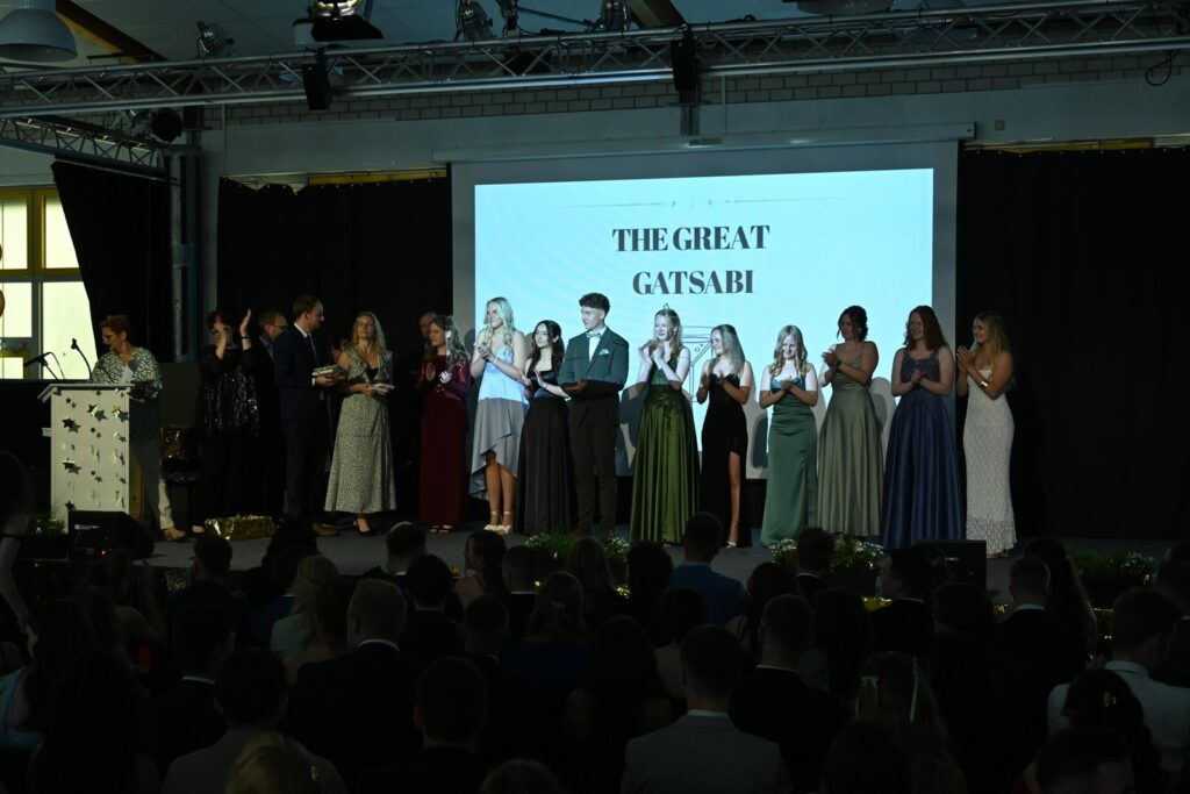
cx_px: 595
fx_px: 1636
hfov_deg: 40.0
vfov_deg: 27.3
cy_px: 397
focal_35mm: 50
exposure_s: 1/40
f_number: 5.6
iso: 1000
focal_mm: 33
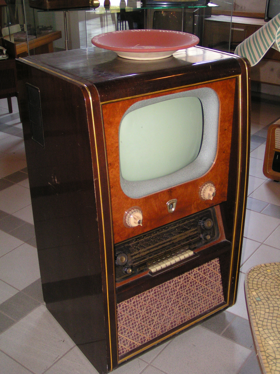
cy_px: 187
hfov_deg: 33.6
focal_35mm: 43
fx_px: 464
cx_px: 140
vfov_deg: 43.9
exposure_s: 1/50
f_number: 2.8
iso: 200
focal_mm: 6.6
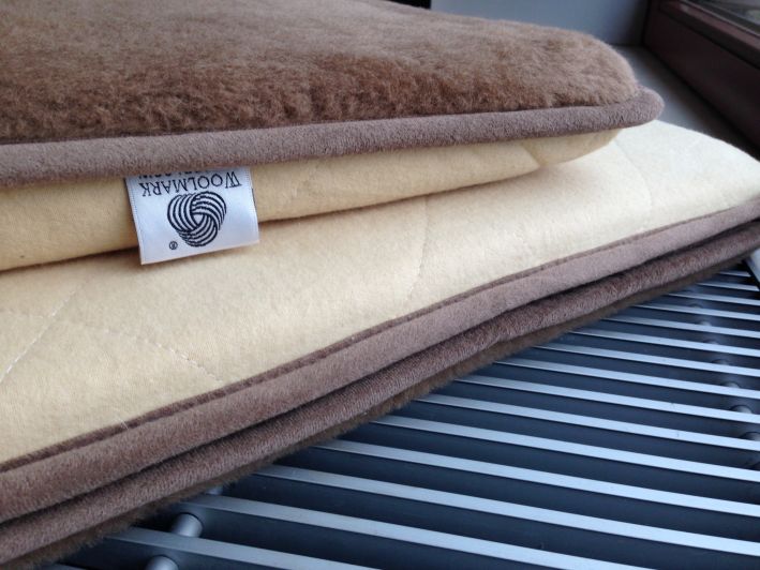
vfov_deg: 43.0
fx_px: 725
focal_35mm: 33
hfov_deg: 55.3
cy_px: 285
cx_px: 380
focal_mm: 4.12
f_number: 2.4
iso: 50
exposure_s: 1/60
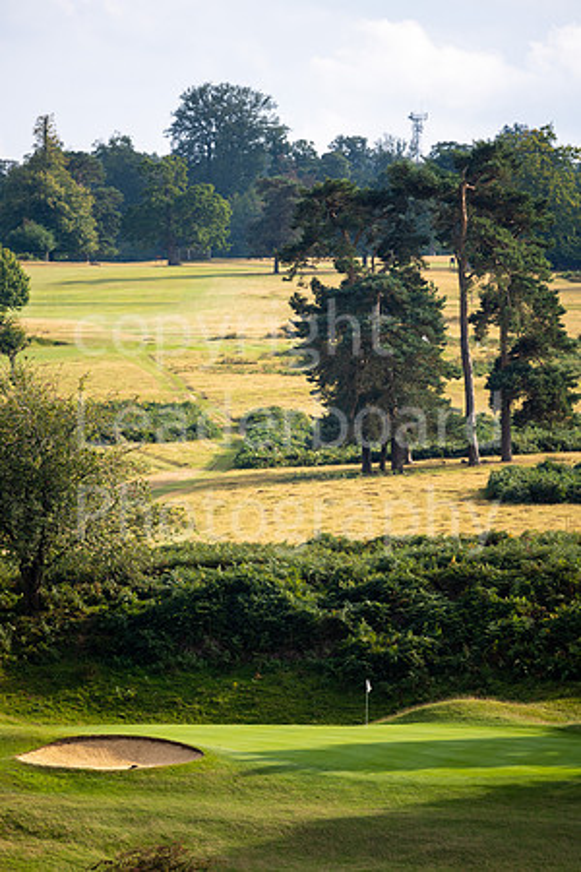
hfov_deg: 4.6
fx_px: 7262
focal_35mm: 300
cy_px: 436
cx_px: 290
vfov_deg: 6.9
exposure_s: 1/1000
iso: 125
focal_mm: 300
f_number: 4
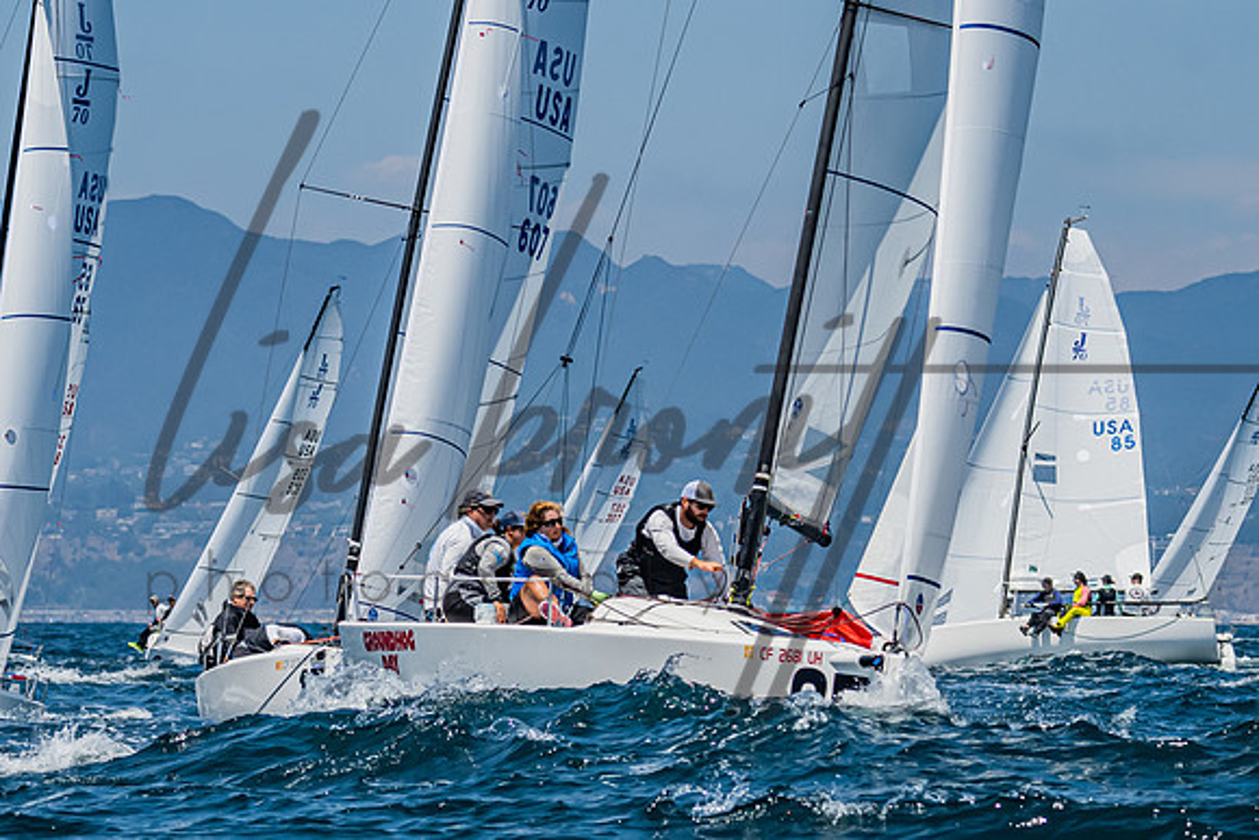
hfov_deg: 7.5
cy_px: 583
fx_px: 9606
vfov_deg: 5.0
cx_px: 418
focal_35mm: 275
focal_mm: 135
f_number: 6.3
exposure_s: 1/2500
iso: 400
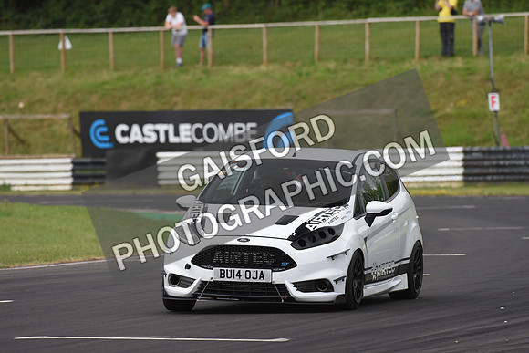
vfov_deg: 3.4
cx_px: 264
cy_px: 176
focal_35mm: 400
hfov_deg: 5.2
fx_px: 5879
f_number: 6.3
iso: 1600
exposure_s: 1/1000
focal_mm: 400
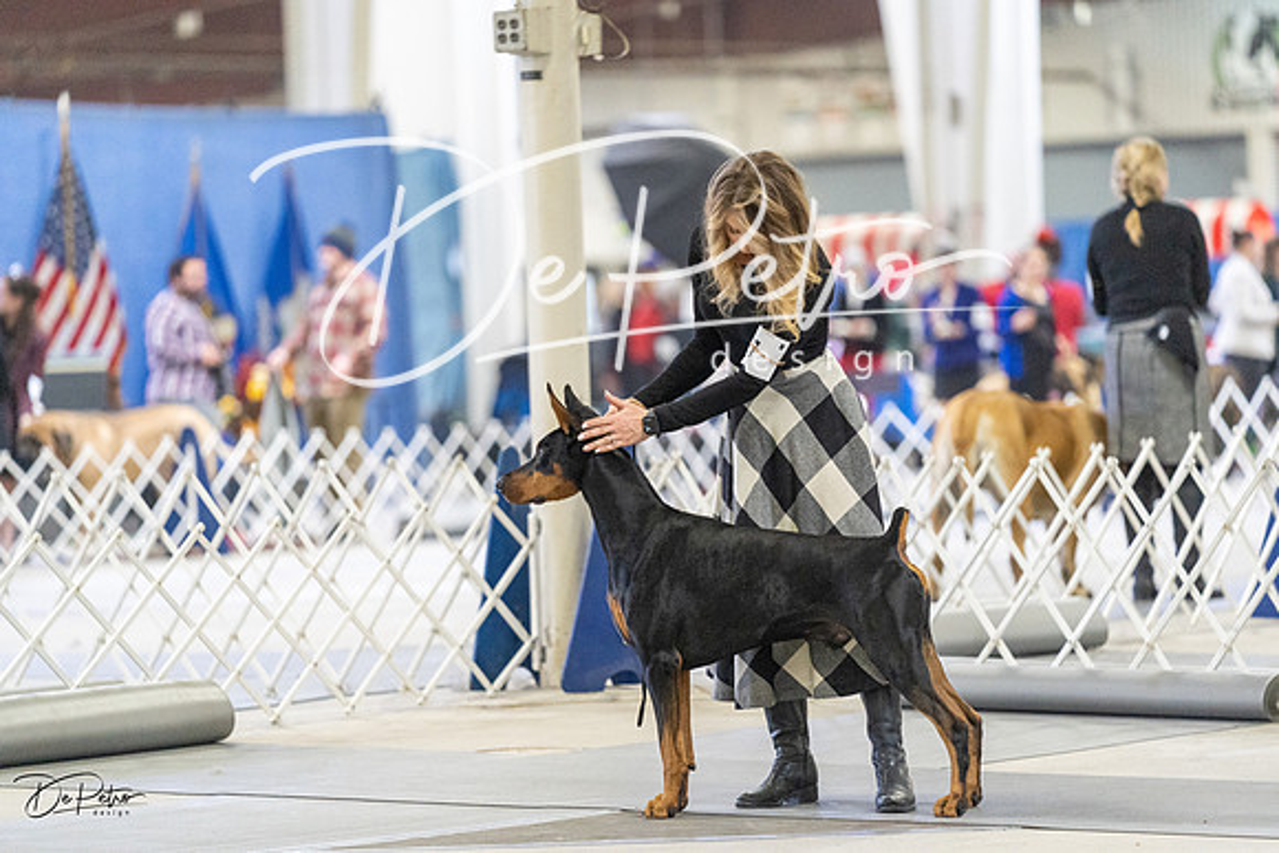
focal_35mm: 192
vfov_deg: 7.2
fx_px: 6823
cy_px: 426
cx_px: 640
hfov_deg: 10.7
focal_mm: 192
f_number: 2.8
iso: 6400
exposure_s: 1/320
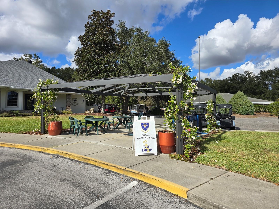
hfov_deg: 73.9
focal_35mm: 23
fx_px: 185
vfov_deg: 58.9
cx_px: 140
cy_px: 104
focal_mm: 6.3
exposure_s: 1/1099
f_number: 1.7
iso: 12
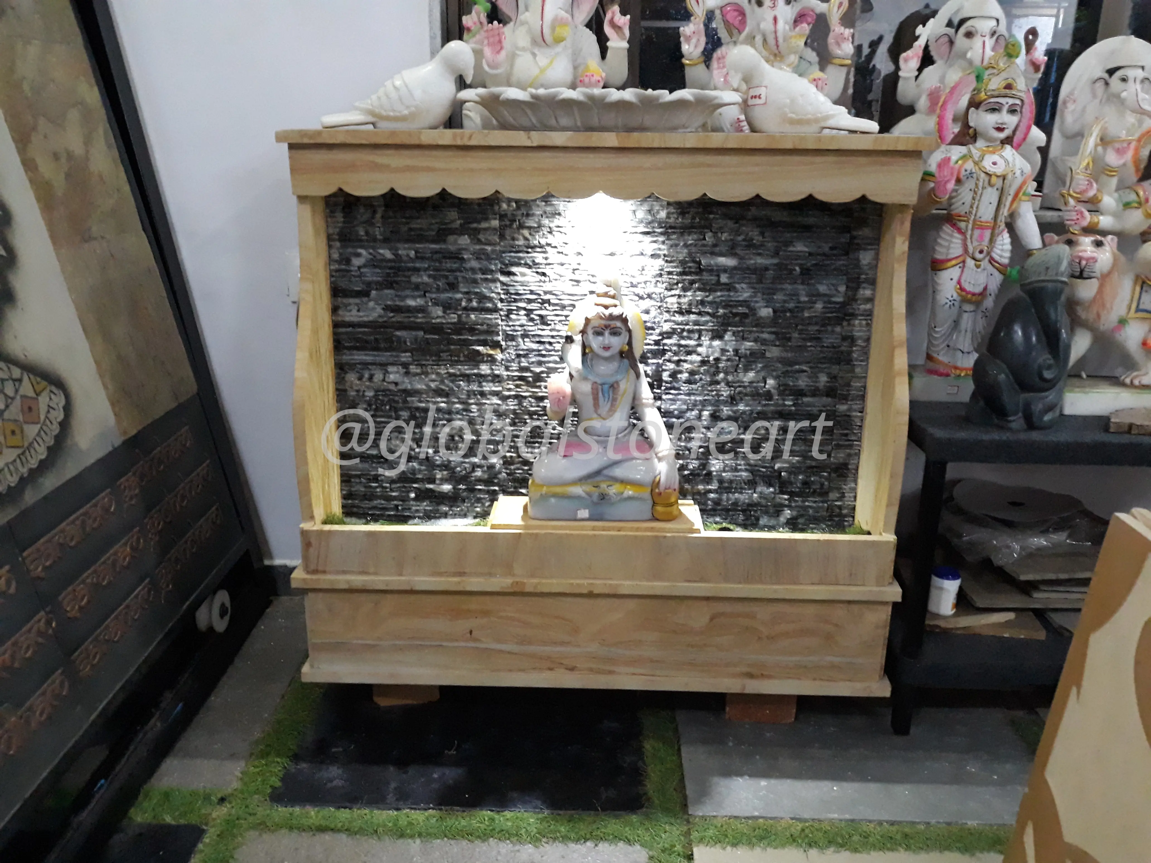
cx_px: 576
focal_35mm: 27
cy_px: 432
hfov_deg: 65.3
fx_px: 898
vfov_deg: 51.4
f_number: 1.7
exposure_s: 1/25
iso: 400
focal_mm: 3.71
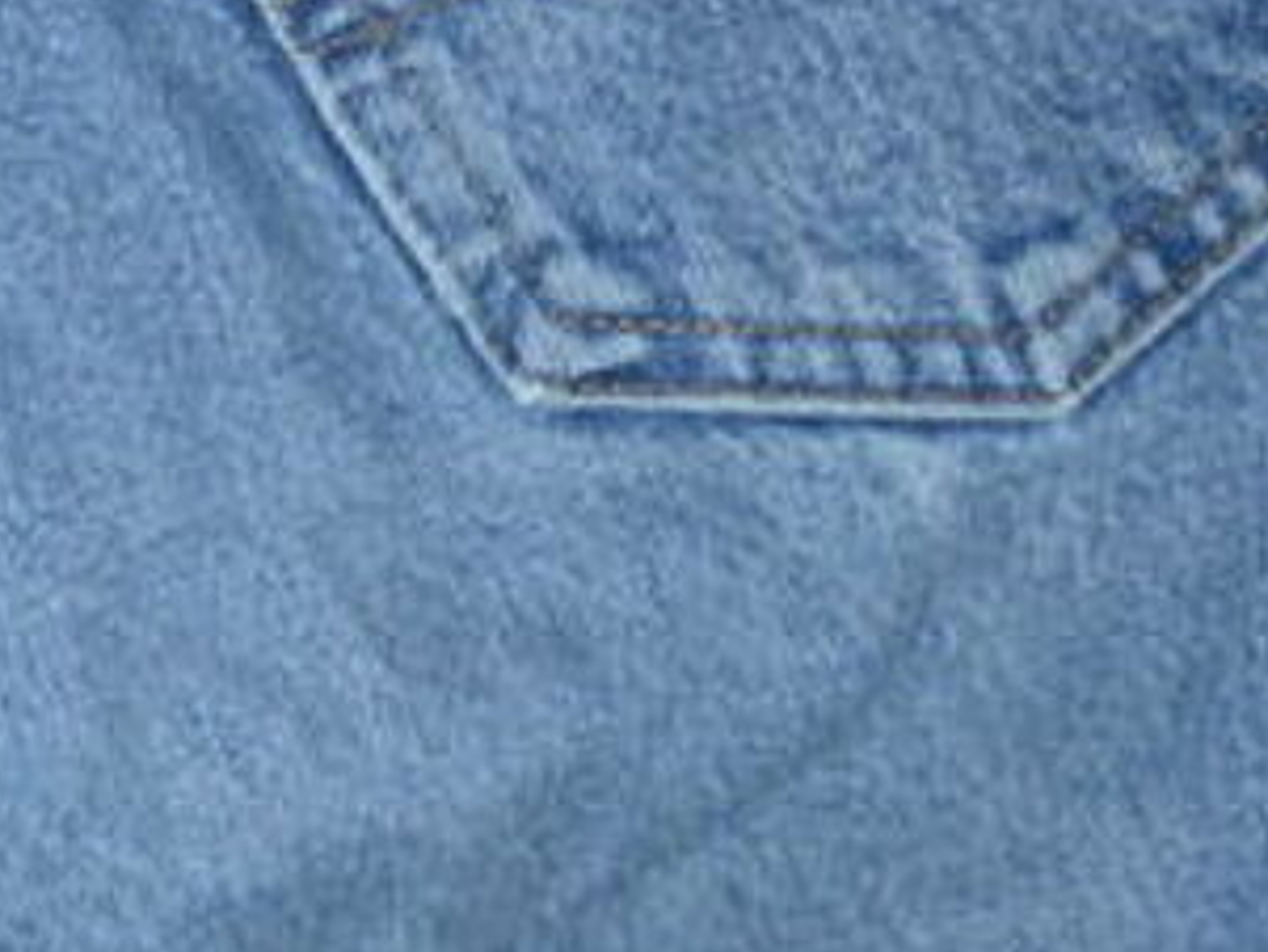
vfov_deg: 11.1
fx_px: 4874
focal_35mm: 133
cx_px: 29
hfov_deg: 14.6
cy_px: 25
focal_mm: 7.2
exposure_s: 1/30
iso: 125
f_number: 4
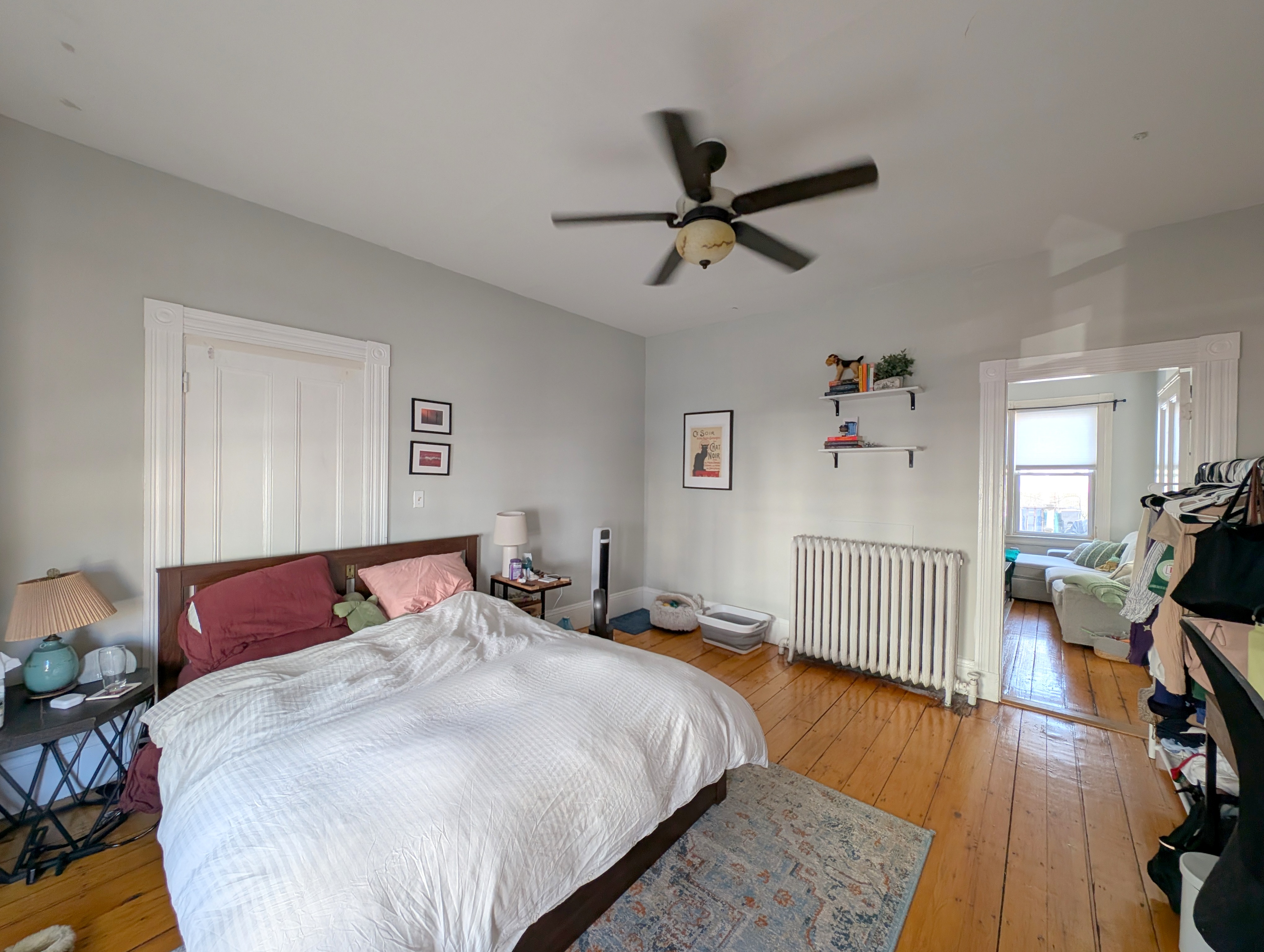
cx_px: 632
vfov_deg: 94.6
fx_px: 439
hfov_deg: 110.5
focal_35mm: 12
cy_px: 476
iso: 95
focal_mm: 2.23
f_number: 1.95
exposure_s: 1/79.8
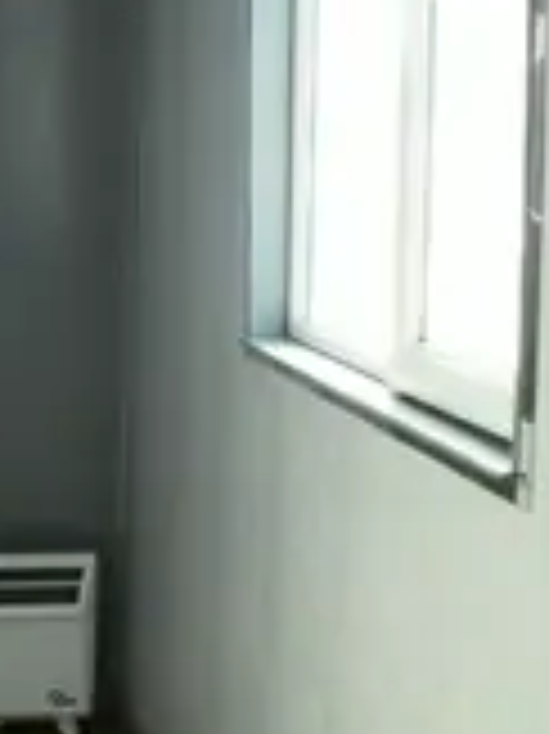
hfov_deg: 17.0
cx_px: 86
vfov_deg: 22.6
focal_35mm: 86
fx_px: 1821
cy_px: 189
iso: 100
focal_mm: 6.3
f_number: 3.2
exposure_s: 1/60
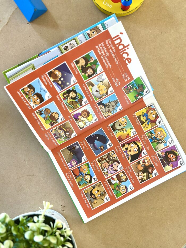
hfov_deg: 30.3
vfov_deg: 39.7
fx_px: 344
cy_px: 124
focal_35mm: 48
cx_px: 93
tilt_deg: -88.6
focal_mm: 6.86
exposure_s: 1/50
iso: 320
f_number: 1.78
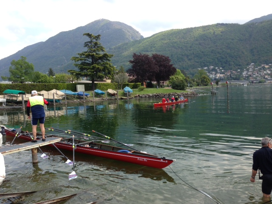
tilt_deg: -4.8
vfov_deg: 42.9
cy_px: 102
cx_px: 136
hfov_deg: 55.4
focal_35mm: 33
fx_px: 259
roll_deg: +3.0
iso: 50
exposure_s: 1/753
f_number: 2.4
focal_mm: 4.12
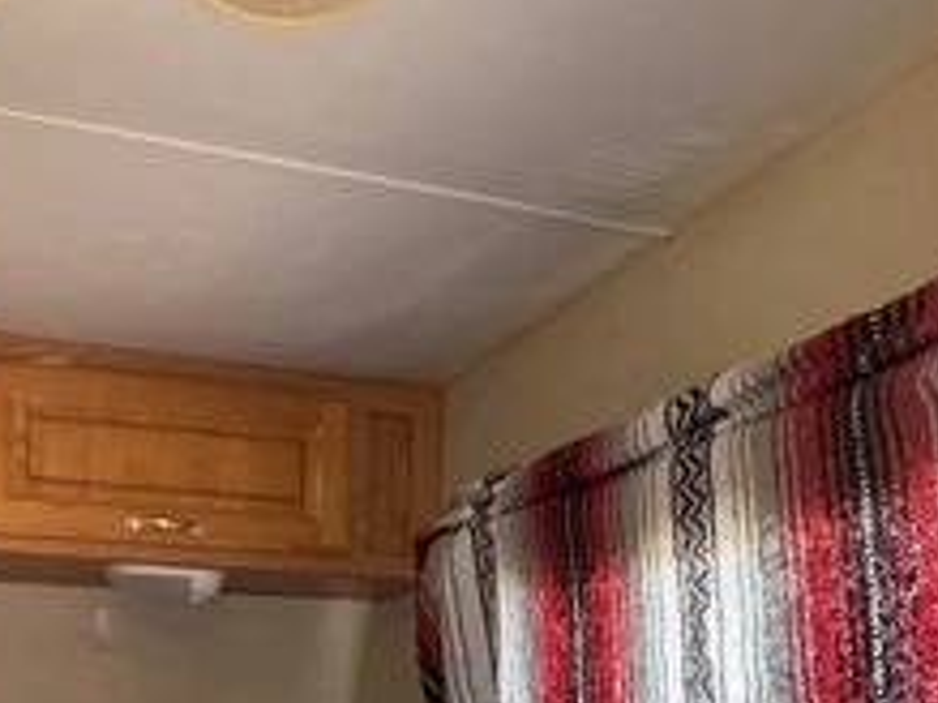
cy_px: 570
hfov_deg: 36.1
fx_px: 1435
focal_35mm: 53
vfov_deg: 26.9
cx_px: 385
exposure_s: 1/60
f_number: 1.8
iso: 100
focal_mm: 3
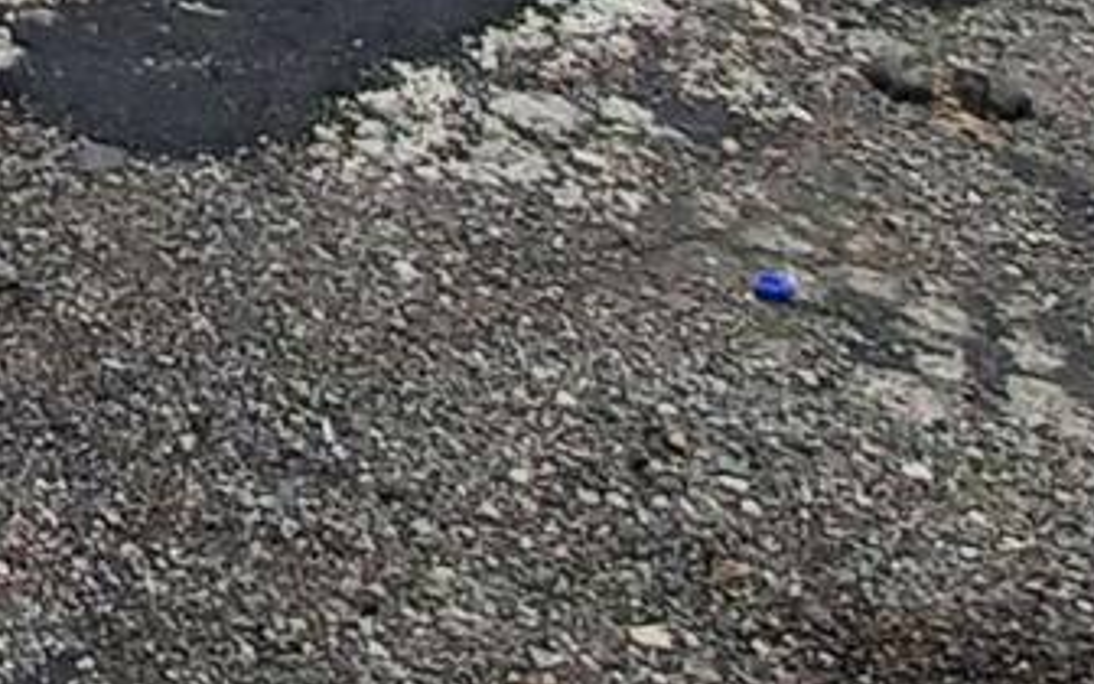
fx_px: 2504
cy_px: -1055
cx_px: -944
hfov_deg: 18.5
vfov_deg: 11.9
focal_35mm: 84
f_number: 2.2
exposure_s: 1/996
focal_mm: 1.42
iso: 40
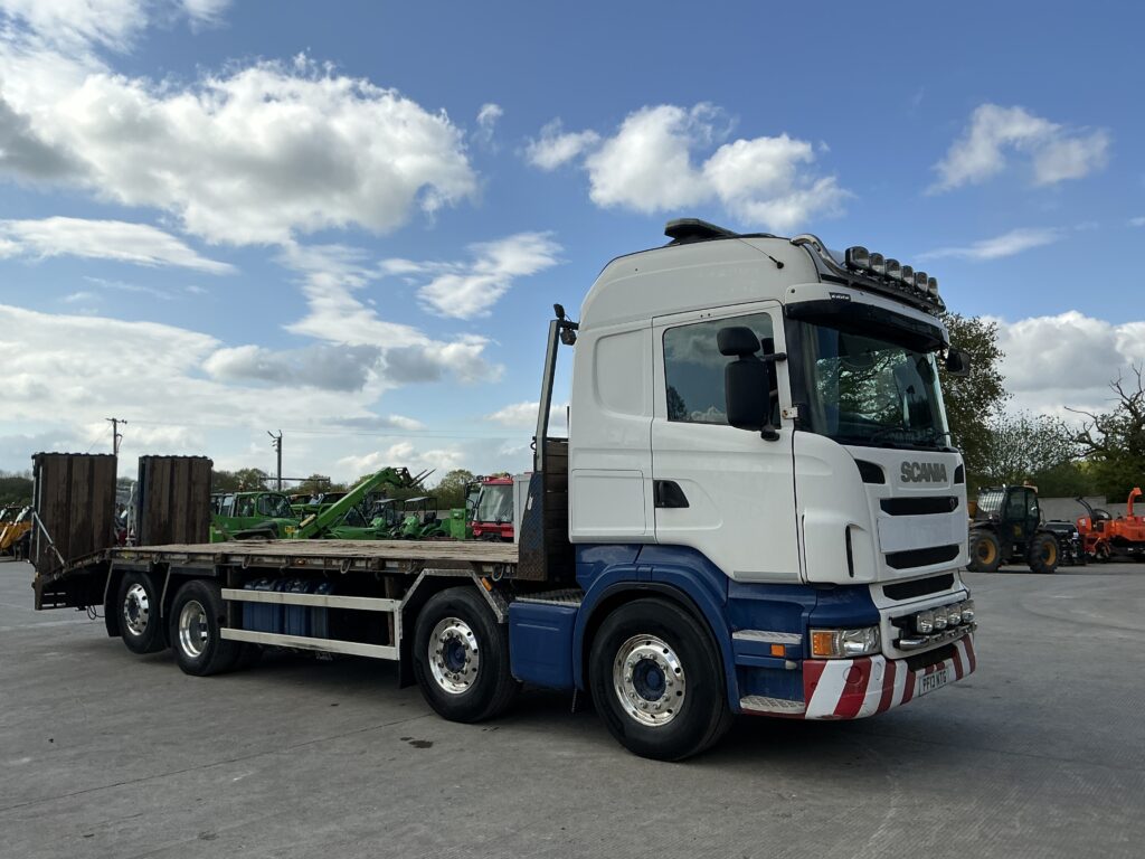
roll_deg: +1.3
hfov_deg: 63.4
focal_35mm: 28
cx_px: 572
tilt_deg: +5.1
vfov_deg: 49.7
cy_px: 430
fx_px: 926
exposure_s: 1/2801
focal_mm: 3
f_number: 1.8
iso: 25
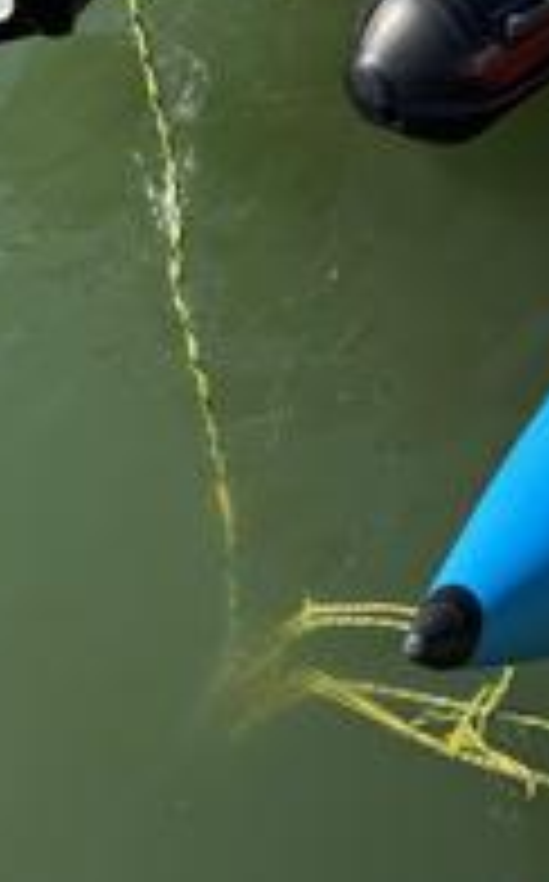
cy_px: -369
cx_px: 666
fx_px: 1873
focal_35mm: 78
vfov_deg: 22.6
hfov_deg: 16.0
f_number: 1.78
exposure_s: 1/2331
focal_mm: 6.76
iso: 80
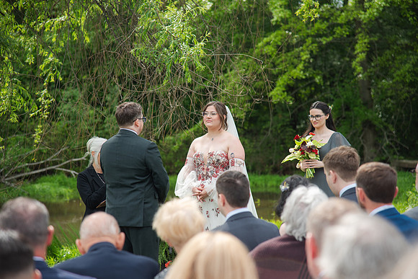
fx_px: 1394
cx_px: 209
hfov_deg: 17.1
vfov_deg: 11.4
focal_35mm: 120
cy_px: 140
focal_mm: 120
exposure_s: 1/400
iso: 100
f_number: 4
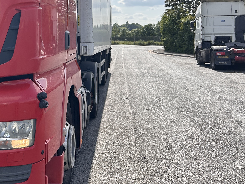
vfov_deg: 26.7
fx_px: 382
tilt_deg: -1.2
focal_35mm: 54
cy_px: 46
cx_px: 18
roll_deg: -1.3
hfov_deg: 33.4
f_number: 1.5
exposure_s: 1/2353
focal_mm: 5.7
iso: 50
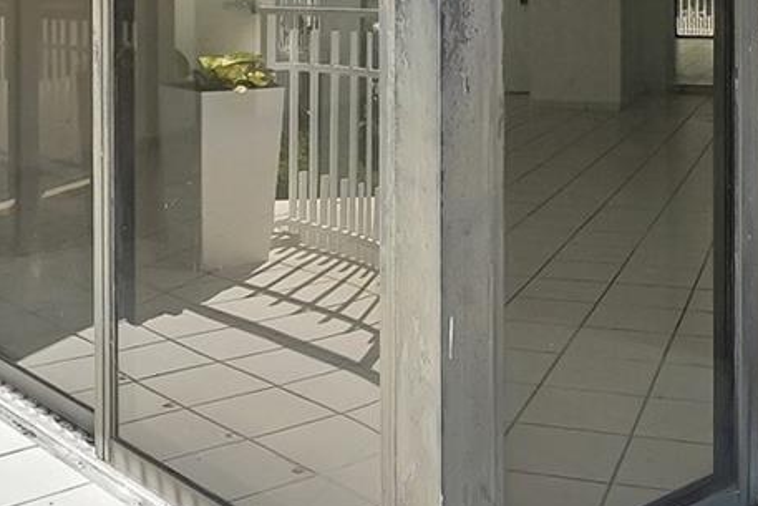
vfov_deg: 22.4
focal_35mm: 58
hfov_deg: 34.6
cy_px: -32
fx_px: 1216
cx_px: 421
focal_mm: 16.5
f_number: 14
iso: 640
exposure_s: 1/320
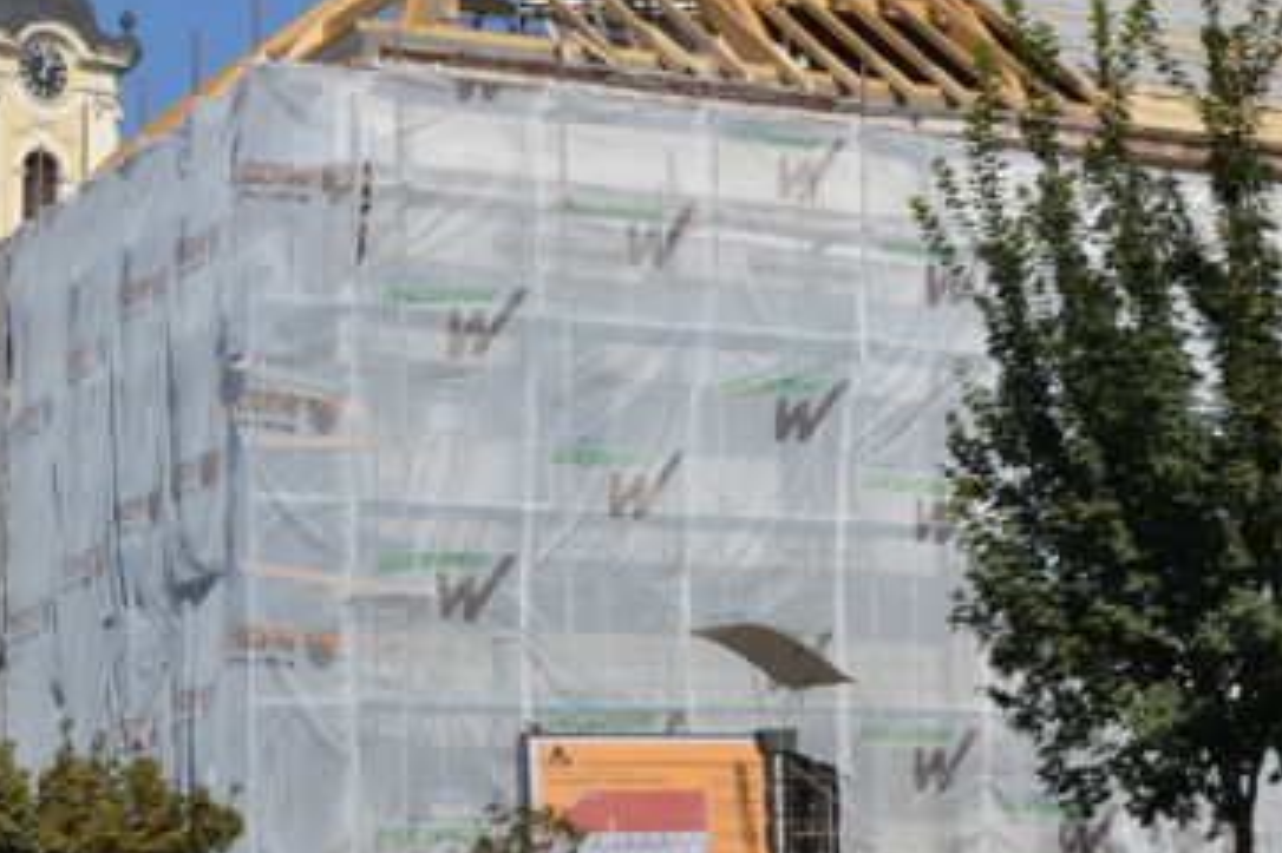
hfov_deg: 24.3
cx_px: 892
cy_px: 296
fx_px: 2954
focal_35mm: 83
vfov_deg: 16.4
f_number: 10
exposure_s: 1/250
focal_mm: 26
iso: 100
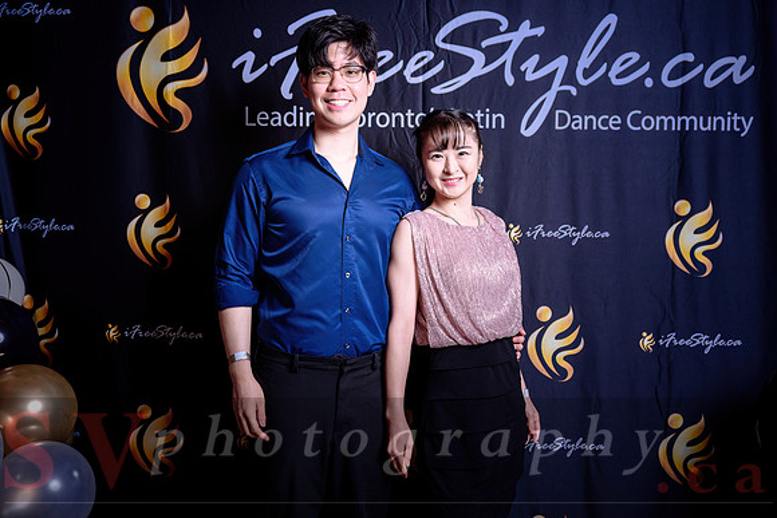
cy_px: 259
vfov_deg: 31.2
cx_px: 388
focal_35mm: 43
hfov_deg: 45.4
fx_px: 928
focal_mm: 43
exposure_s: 1/160
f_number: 4
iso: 125
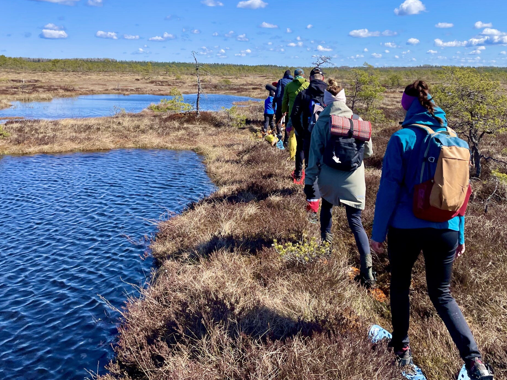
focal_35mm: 36
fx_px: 527
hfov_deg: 51.2
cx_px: 283
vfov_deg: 39.6
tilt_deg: -10.4
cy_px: 160
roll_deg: +0.4
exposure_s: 1/2817
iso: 32
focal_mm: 4.2
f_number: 1.6
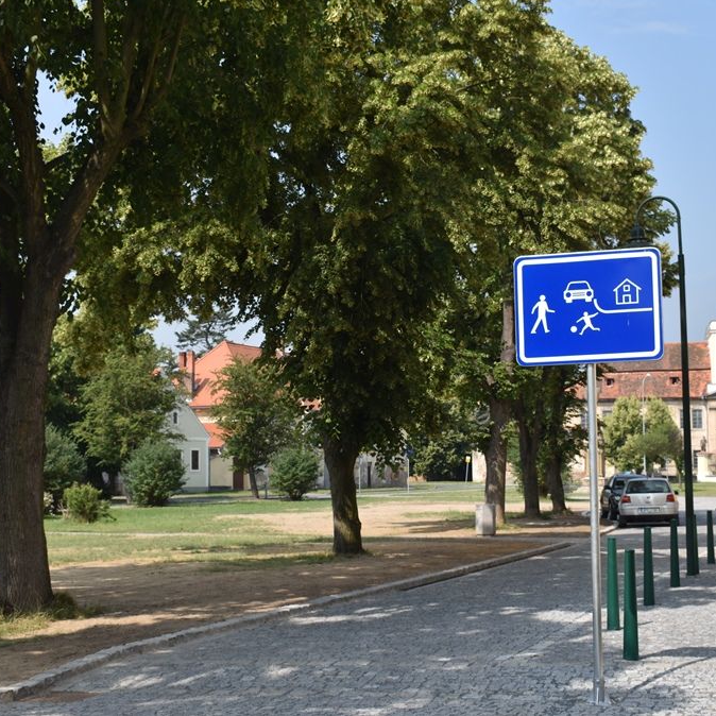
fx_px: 1451
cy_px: 354
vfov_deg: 27.7
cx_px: 375
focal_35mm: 62
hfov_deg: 27.7
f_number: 8
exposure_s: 1/320
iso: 100
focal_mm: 32
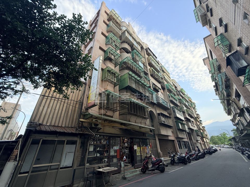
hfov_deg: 102.1
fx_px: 101
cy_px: 94
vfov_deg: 85.7
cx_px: 125
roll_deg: +2.0
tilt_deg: +30.3
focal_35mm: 14
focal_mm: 2.22
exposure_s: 1/153
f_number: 2.2
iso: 40
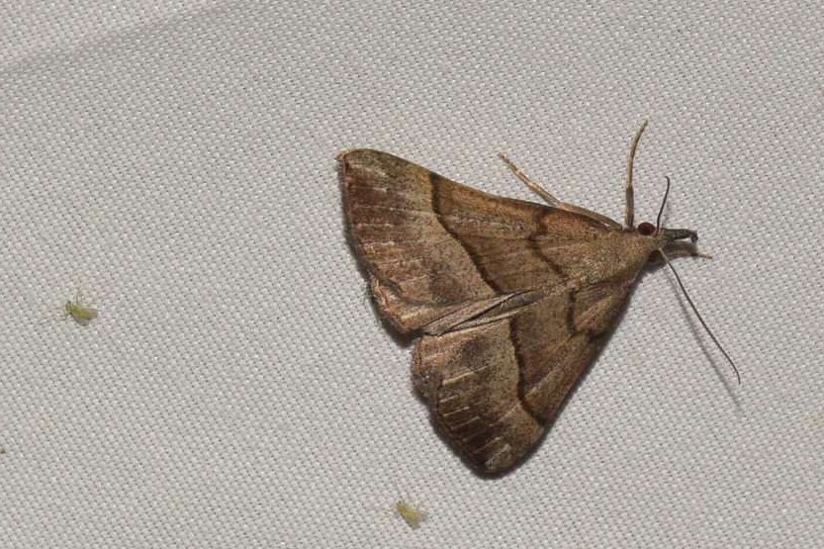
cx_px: 437
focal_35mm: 242
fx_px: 5538
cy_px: 270
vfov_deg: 5.7
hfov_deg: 8.5
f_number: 13
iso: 100
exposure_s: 1/160
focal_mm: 140
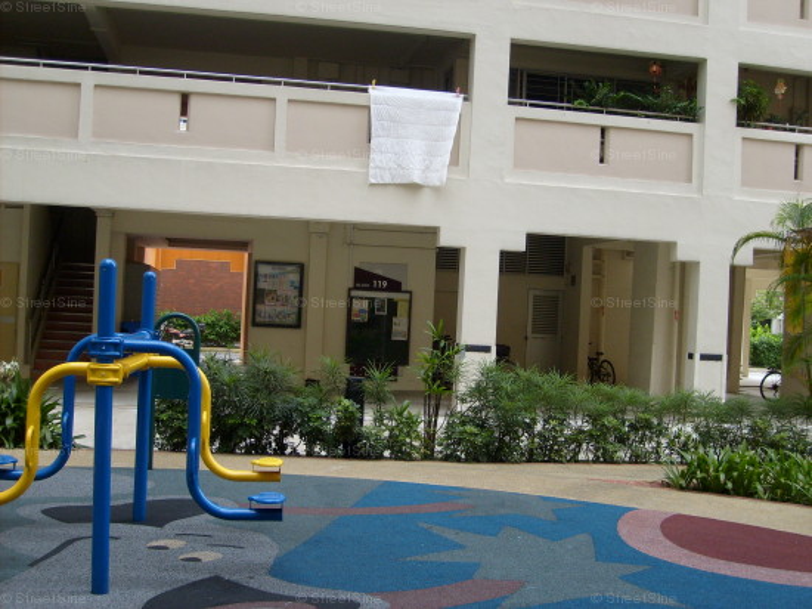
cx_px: 406
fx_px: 1008
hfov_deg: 43.9
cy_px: 304
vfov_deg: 33.6
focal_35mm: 43
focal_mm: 7.2
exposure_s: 1/350
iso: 80
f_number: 3
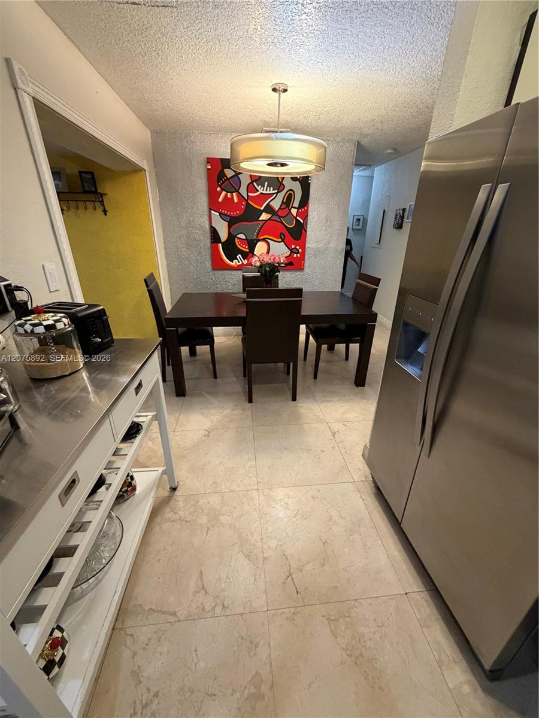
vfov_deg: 102.1
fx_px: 291
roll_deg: -0.4
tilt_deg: -23.6
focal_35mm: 14
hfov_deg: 85.7
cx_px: 270
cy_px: 359
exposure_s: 1/60
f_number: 2.2
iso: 400
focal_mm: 2.22
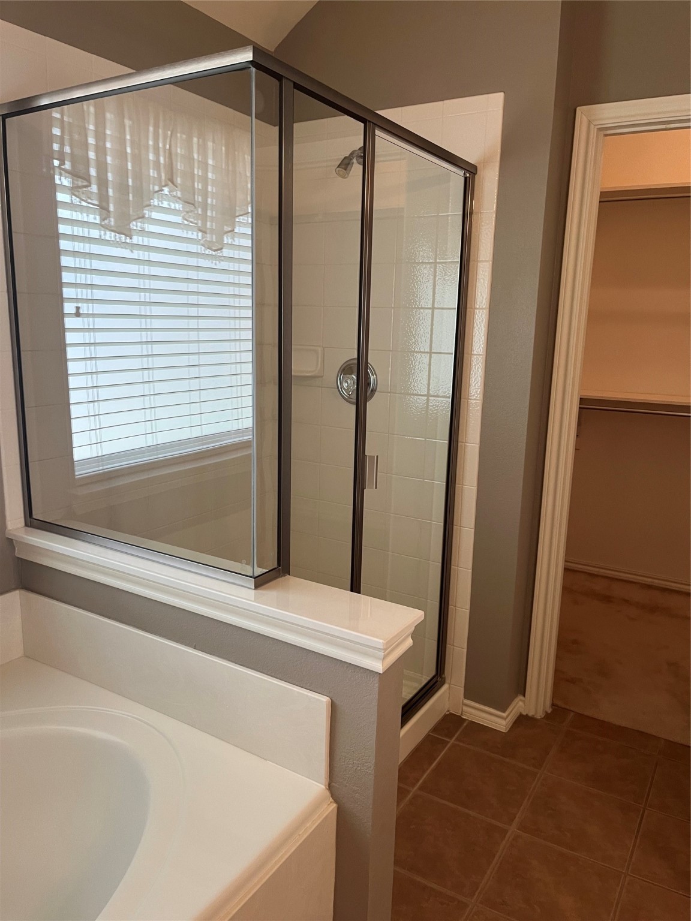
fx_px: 692
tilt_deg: -13.0
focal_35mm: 26
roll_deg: -1.5
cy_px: 460
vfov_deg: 67.3
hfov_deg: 53.1
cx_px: 346
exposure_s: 1/60
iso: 100
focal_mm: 5.1
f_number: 1.6
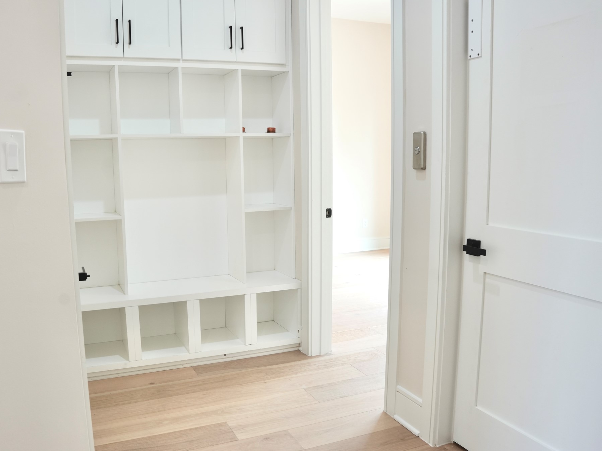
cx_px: 240
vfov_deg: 49.7
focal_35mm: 28
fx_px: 487
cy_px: 229
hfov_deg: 62.9
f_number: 5.6
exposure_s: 1/60
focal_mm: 24
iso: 500
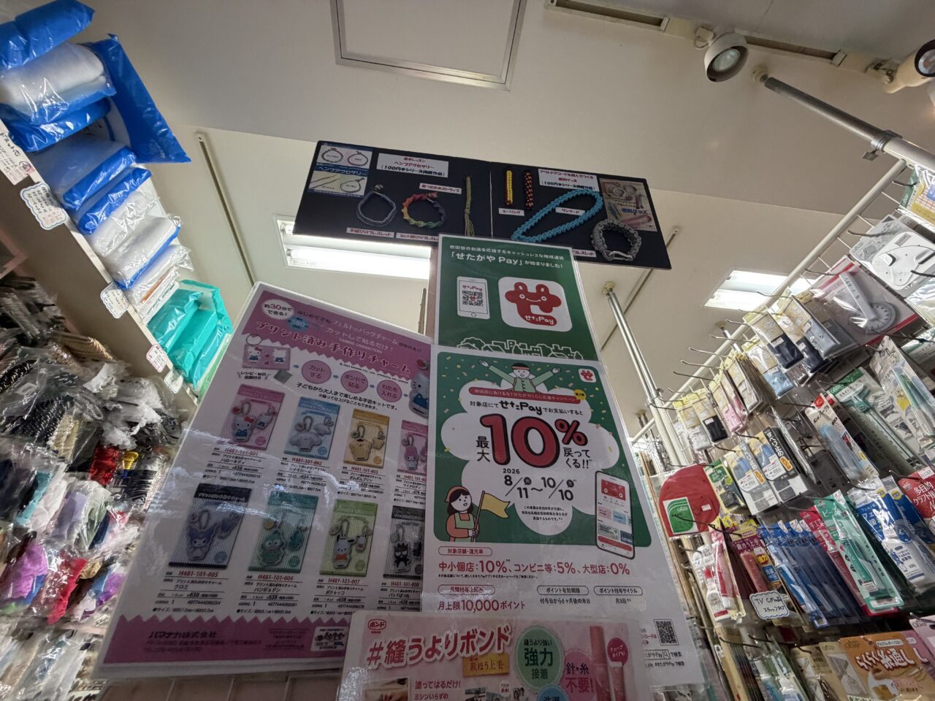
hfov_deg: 102.1
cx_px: 468
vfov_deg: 85.7
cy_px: 350
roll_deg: +1.6
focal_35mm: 14
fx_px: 378
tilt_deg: +42.4
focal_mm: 2.22
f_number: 2.2
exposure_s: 1/100
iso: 250
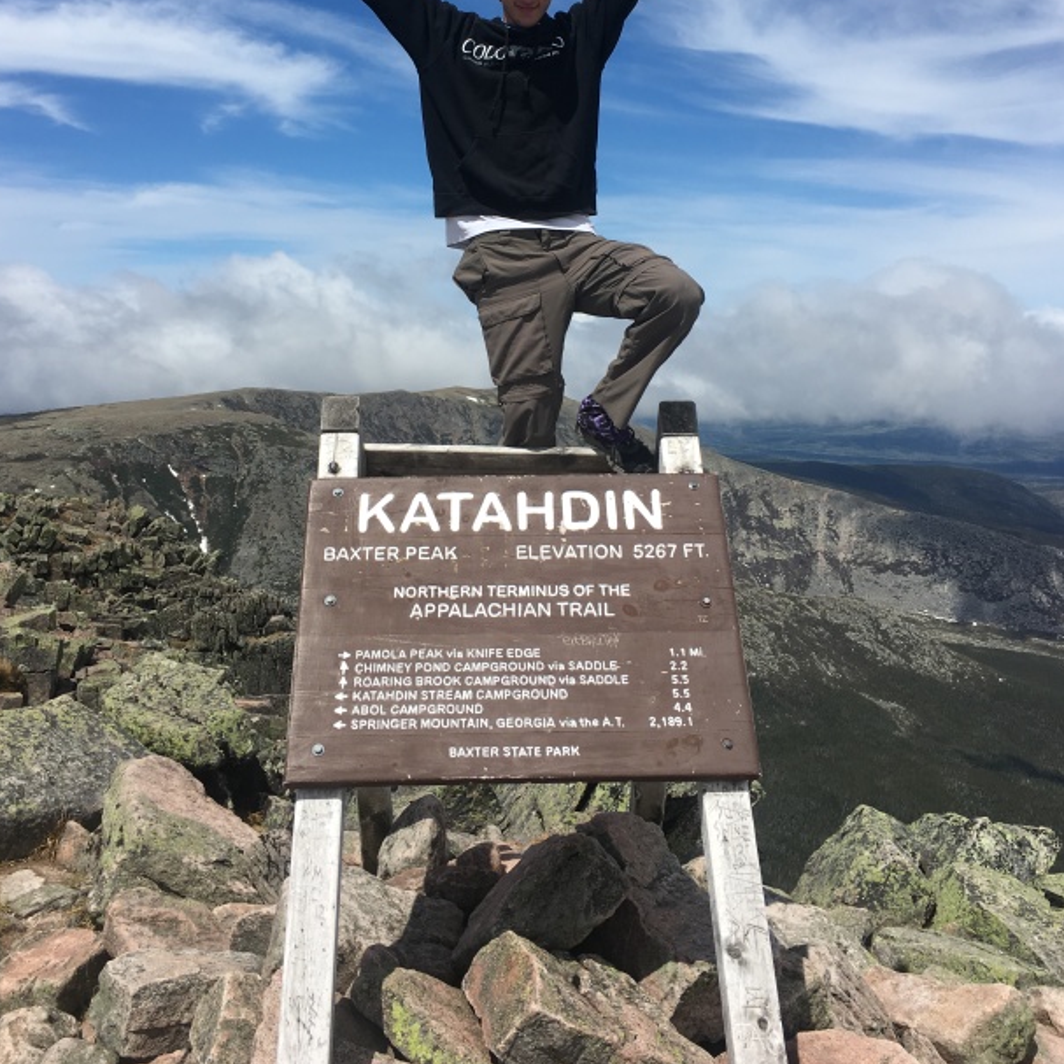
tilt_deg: +1.0
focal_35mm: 36
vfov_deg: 45.2
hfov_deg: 46.0
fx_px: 1252
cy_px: 339
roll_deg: +0.2
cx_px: 521
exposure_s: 1/2959
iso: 25
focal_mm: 4.15
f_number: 2.2
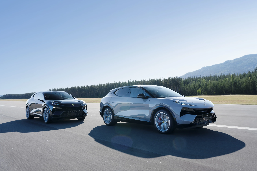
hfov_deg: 61.9
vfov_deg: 43.6
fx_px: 214
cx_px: 128
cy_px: 86
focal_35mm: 30
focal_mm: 30
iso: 50
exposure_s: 1/30
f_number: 11
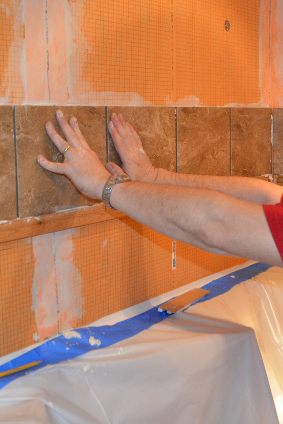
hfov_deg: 22.0
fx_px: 728
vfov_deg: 32.5
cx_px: 147
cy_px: 210
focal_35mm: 62
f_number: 3.8
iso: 800
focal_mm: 27
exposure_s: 1/60
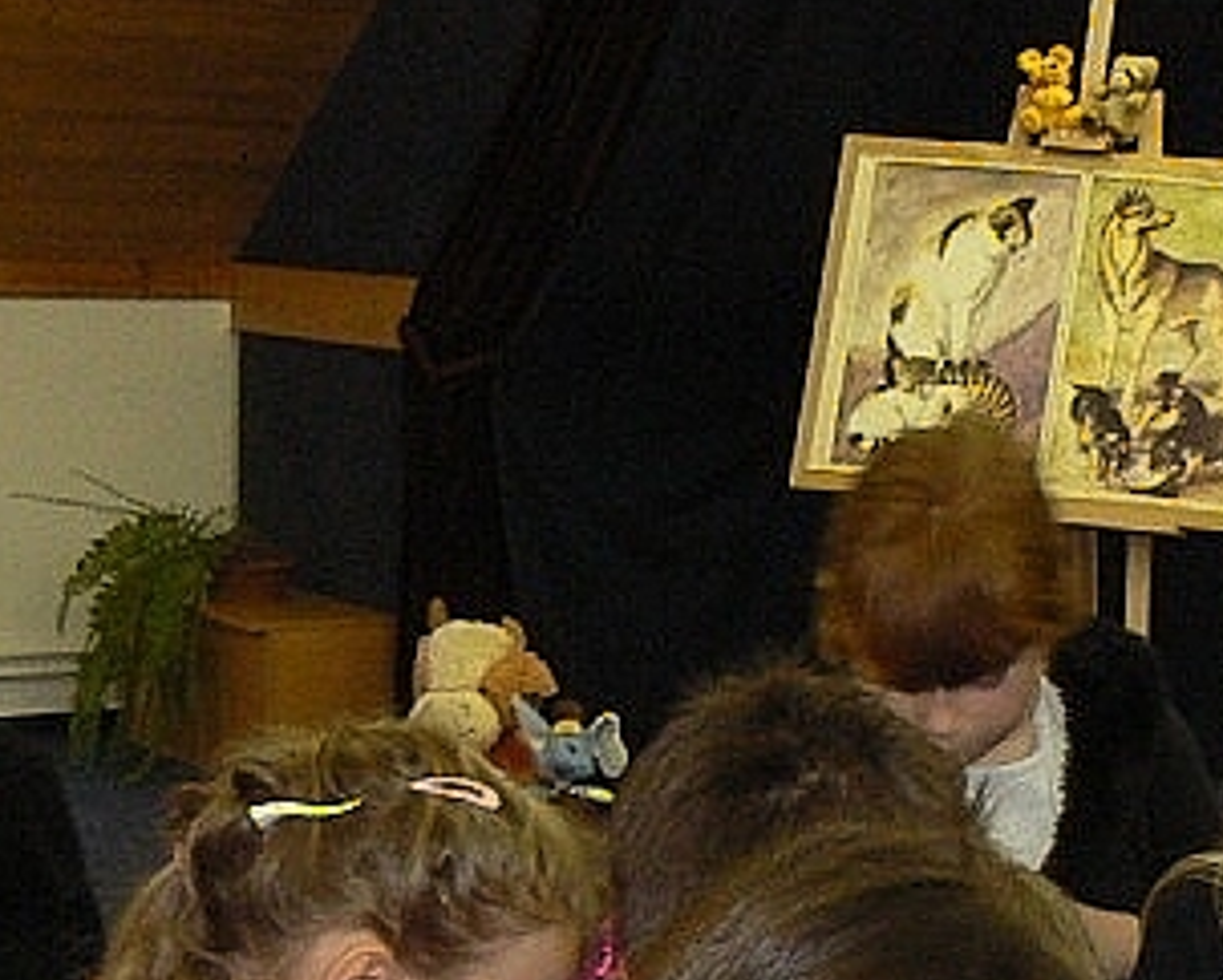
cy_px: 1130
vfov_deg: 16.0
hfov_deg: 19.8
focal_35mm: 93
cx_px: 1284
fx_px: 3368
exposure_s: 1/30
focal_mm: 6
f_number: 2.8
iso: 200
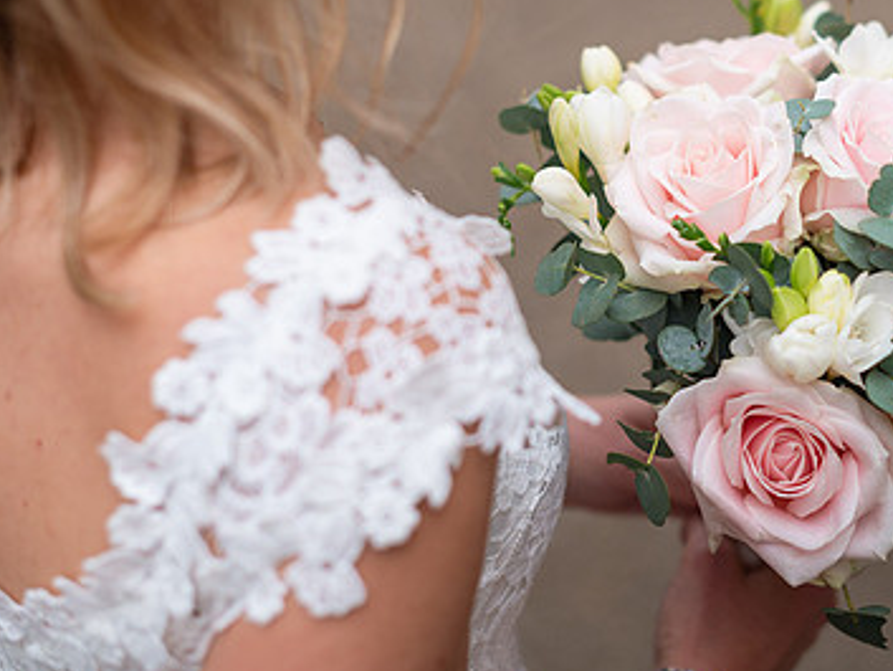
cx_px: 632
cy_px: 246
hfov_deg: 24.5
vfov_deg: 18.6
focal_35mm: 79
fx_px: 2039
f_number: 2.5
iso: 200
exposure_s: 1/1600
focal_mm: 50
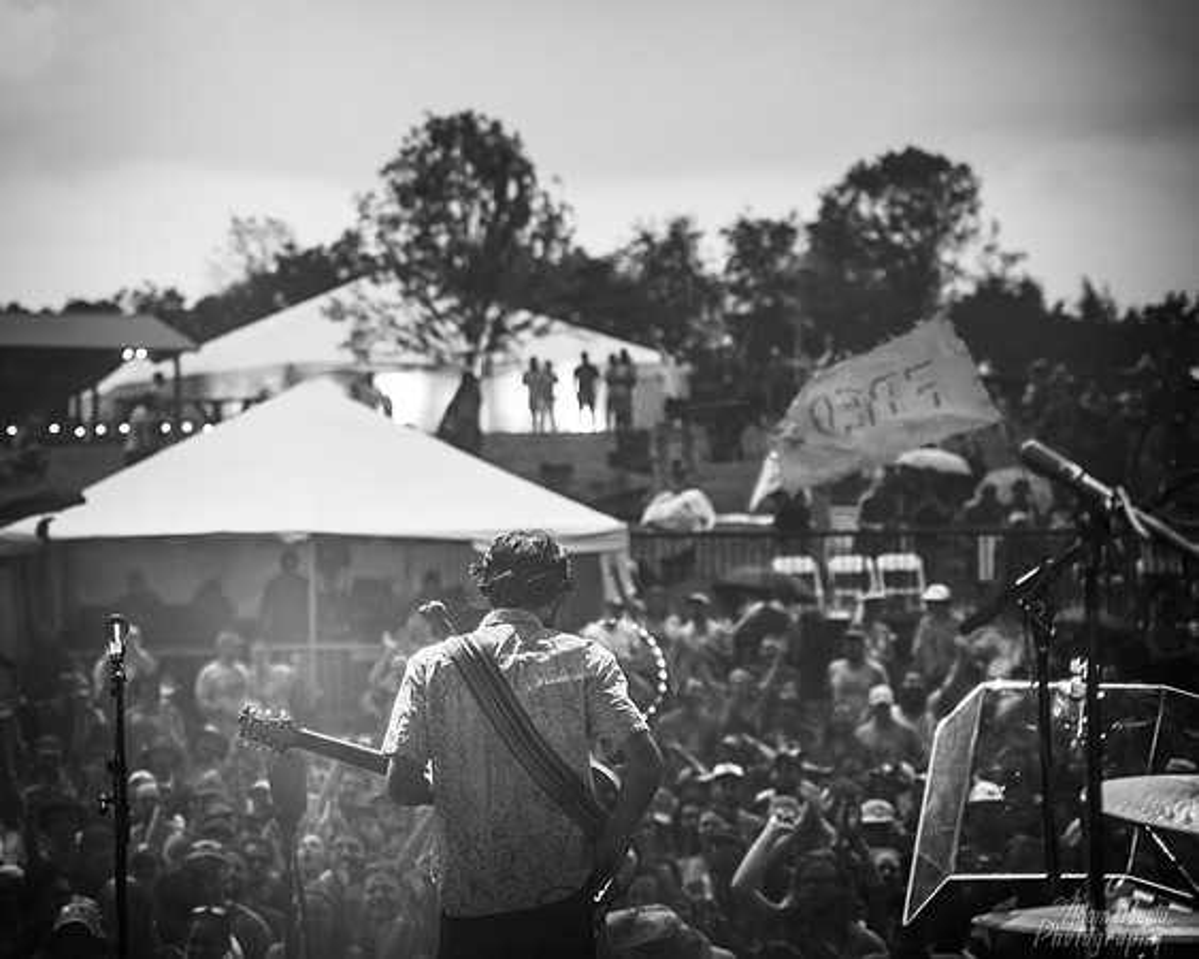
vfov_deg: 14.1
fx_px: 3862
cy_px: 341
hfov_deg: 17.6
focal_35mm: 109
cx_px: 418
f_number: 3.2
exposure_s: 1/400
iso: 1600
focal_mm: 75
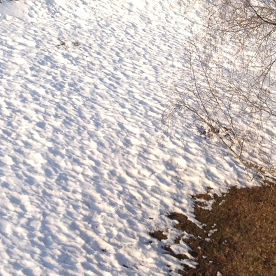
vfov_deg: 14.5
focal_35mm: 114
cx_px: 240
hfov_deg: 15.1
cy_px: -100
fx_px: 1028
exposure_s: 1/986
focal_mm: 4.28
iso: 64
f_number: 2.4
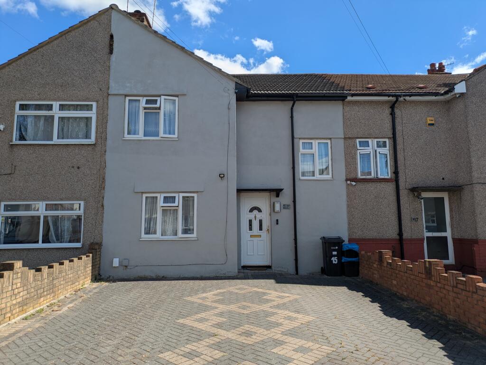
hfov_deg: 69.4
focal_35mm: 25
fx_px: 351
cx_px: 243
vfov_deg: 54.9
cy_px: 182
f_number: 1.89
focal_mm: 5.43
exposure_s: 1/1340
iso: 37
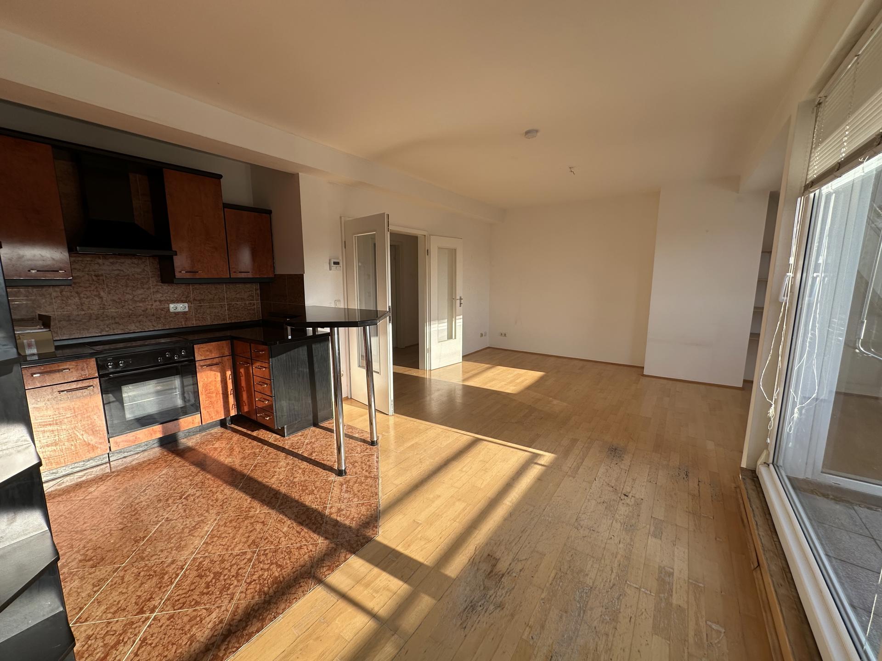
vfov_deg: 85.7
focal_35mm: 14
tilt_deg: -8.4
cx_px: 441
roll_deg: +0.0
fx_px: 357
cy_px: 330
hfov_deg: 102.1
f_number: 2.2
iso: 40
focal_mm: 2.22
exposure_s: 1/342
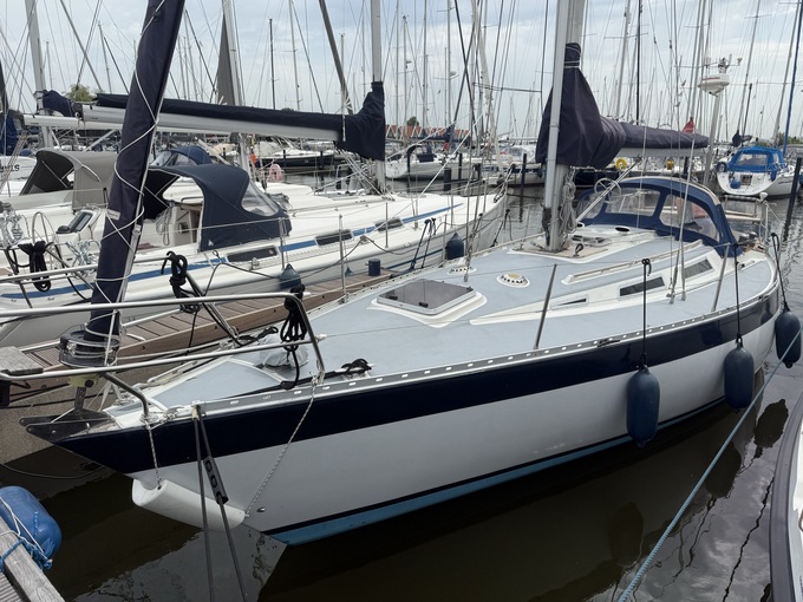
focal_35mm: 24
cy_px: 301
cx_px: 402
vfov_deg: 56.8
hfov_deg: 71.6
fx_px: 557
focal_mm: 6.76
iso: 80
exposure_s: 1/4405
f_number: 1.78
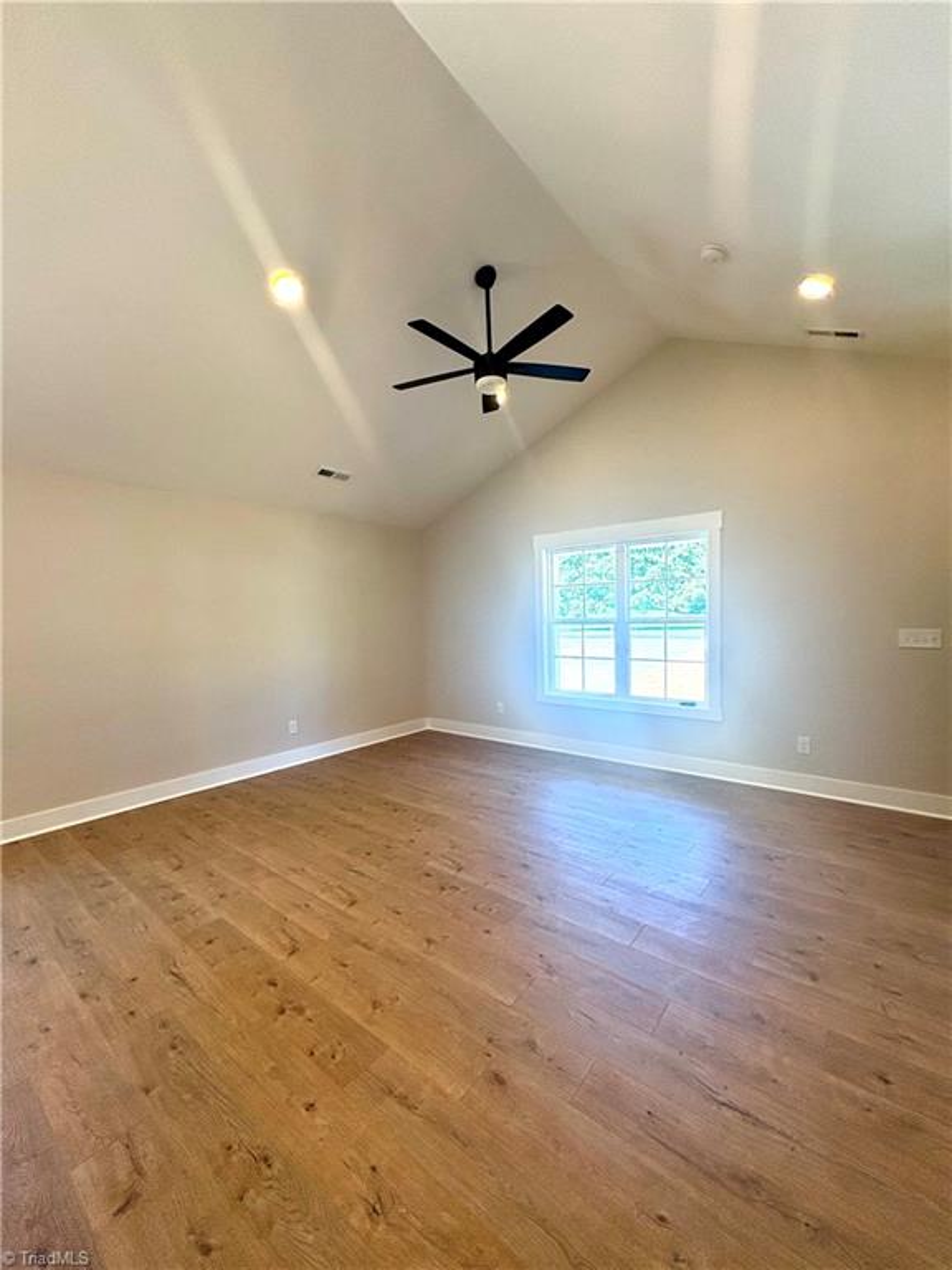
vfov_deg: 102.1
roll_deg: +1.5
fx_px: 513
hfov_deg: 85.7
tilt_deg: -1.3
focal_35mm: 14
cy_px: 635
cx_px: 476
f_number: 2.2
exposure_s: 1/139
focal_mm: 2.22
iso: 100
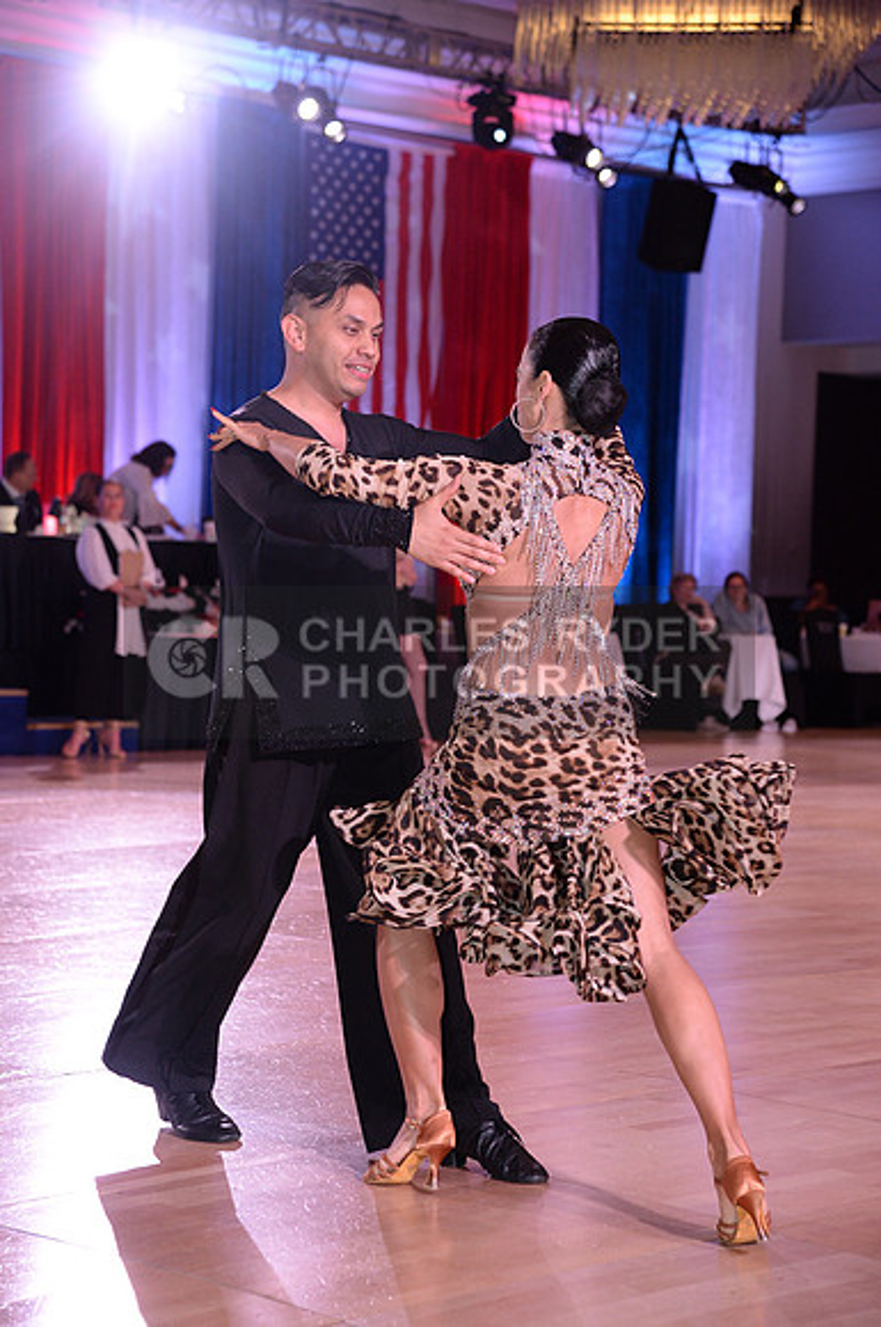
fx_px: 3019
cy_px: 664
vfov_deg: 24.8
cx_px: 440
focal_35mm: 82
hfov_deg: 16.6
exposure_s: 1/250
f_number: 5
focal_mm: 82
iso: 2000
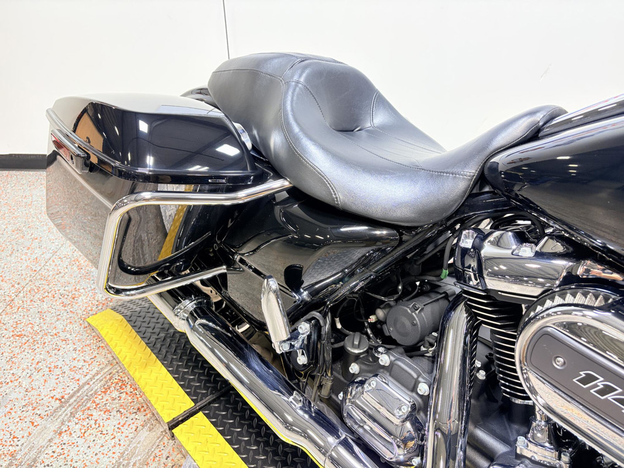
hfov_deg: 67.3
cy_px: 234
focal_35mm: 26
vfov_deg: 53.1
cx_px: 312
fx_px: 469
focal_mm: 5.96
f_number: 1.6
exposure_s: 1/120
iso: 125
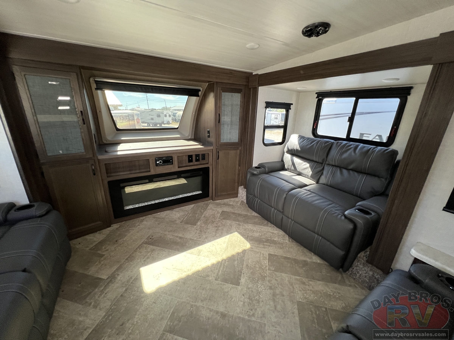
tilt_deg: -18.4
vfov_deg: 89.9
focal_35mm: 13
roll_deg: -0.5
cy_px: 170
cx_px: 227
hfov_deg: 106.2
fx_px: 170
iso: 250
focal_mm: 1.57
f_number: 1.8
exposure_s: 1/91
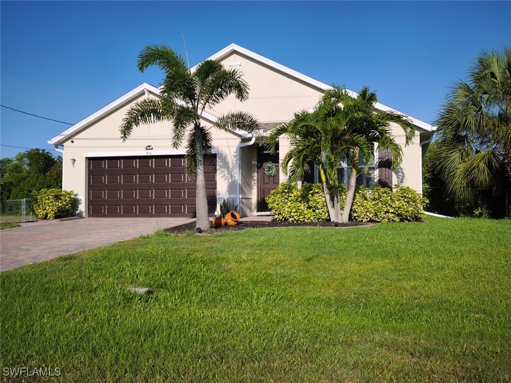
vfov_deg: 38.7
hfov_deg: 50.1
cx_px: 256
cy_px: 192
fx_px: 546
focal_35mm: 37
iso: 50
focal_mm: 6.57
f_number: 1.6
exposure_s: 1/3805
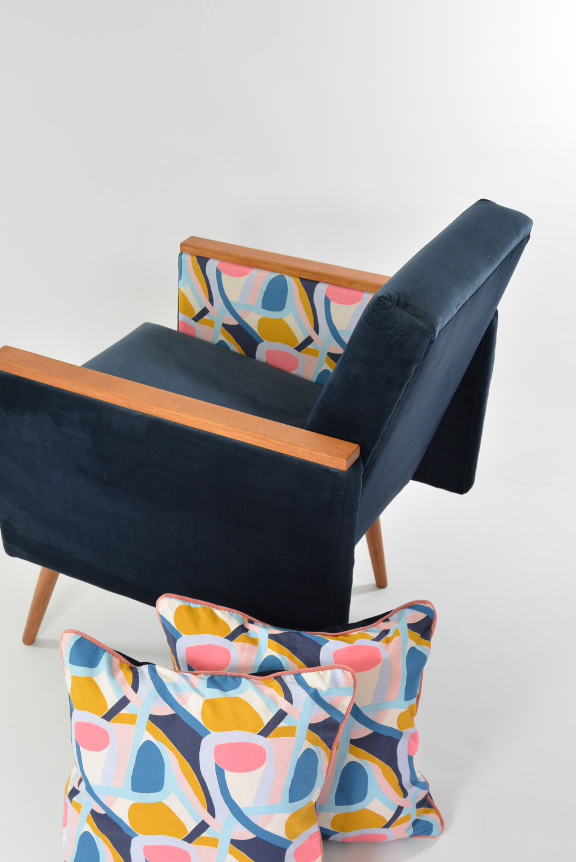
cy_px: 496
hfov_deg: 26.5
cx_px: 259
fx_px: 1222
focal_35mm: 51
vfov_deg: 38.8
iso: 400
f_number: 5.6
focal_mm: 26
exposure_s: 1/60
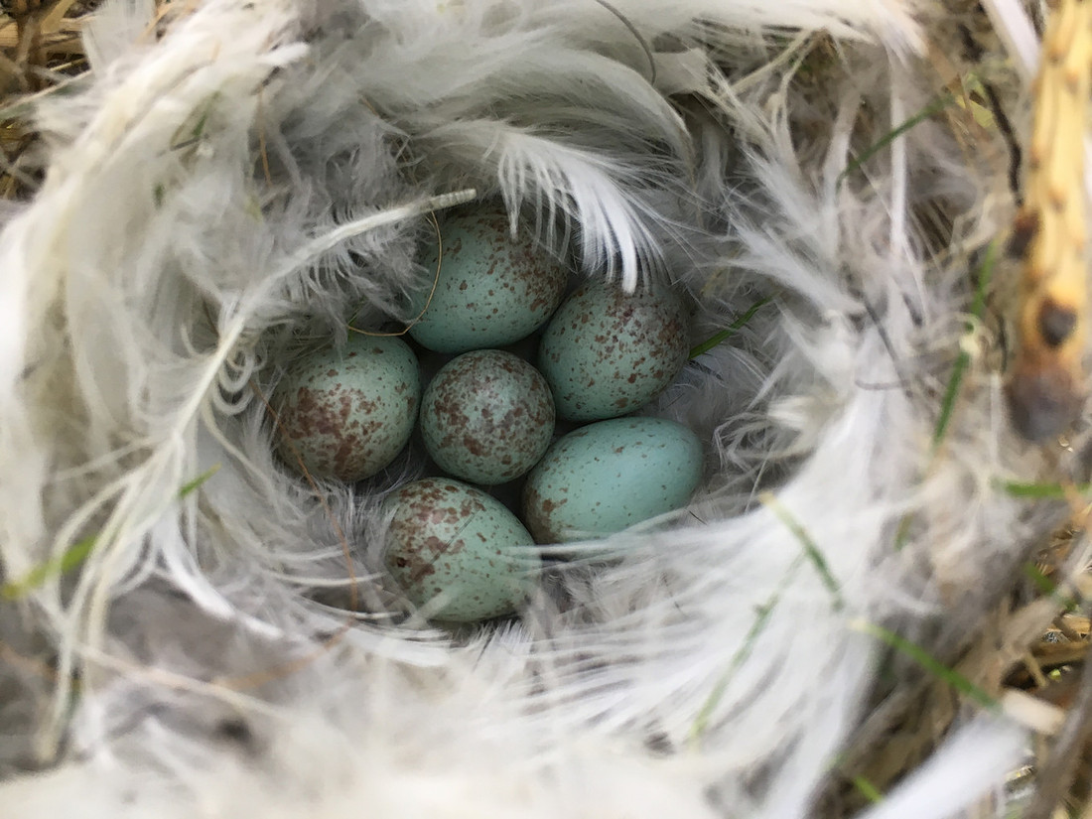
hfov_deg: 61.7
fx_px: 915
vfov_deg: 48.2
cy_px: 410
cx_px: 546
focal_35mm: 29
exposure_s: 1/33
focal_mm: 4.15
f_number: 2.2
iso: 40
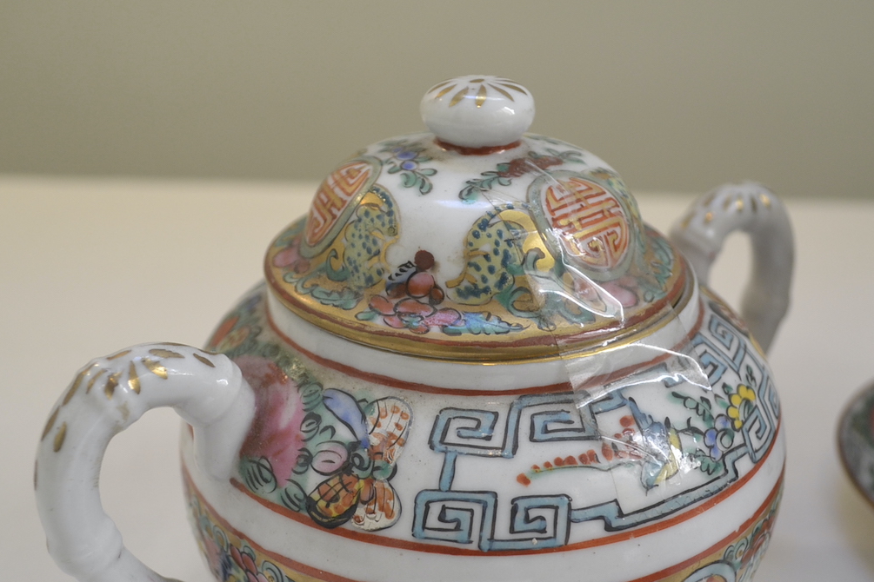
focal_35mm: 43
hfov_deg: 45.4
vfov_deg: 31.0
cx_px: 422
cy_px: 368
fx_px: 1044
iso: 400
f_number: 5
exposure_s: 1/100
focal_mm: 18
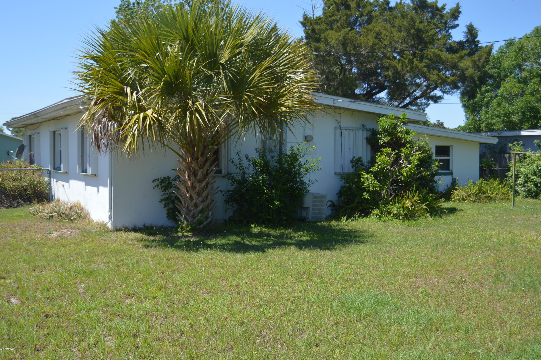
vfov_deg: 36.8
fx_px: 540
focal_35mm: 36
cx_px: 270
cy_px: 180
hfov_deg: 53.2
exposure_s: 1/640
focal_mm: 24
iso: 100
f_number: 3.8
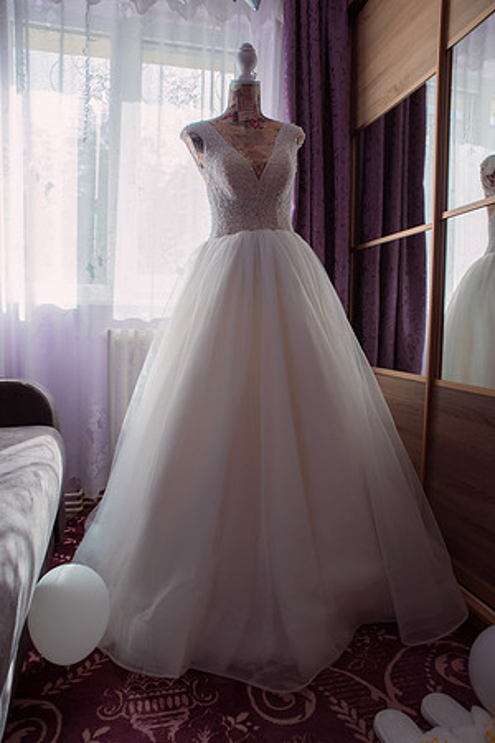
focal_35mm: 24
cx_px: 248
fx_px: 495
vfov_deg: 73.7
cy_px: 372
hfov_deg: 53.1
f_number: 6.3
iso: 400
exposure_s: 1/160
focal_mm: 24
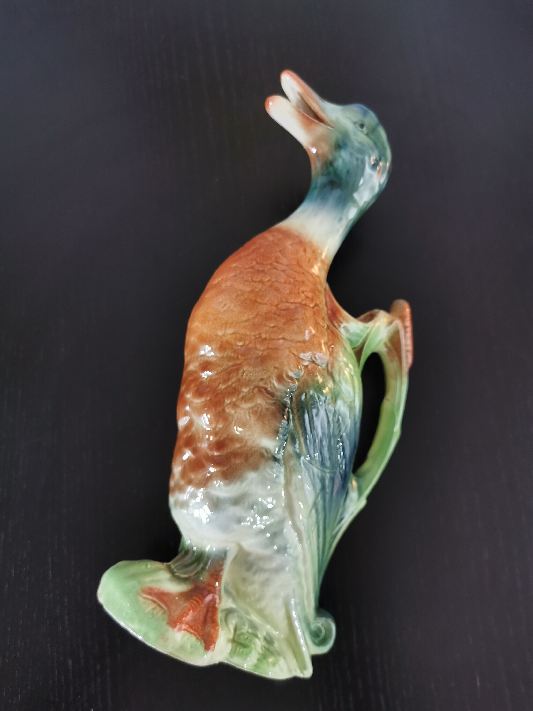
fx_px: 554
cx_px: 266
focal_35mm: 27
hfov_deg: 51.4
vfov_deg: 65.3
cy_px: 356
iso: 320
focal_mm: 5.56
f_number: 1.6
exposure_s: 1/50
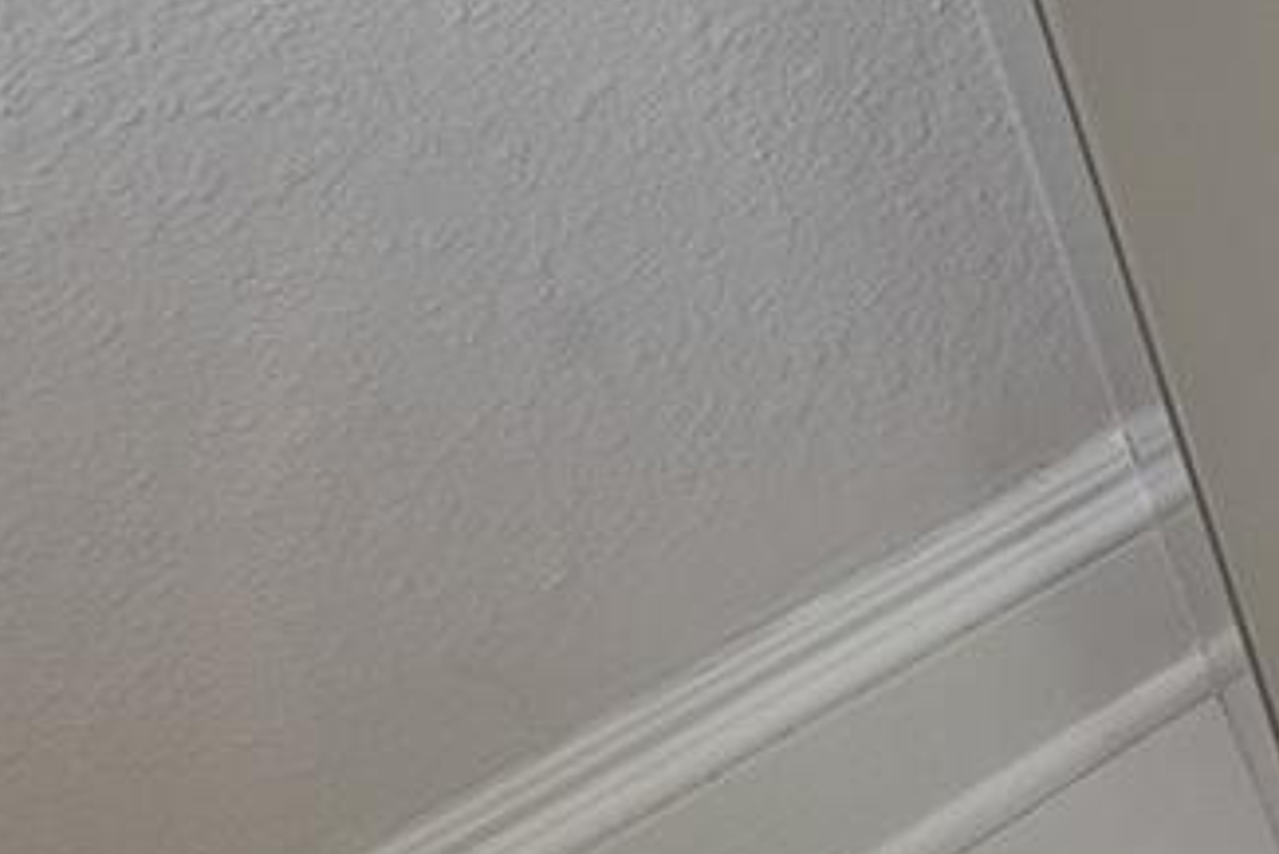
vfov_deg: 17.1
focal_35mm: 59
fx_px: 2097
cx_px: 2393
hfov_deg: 20.8
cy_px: -834
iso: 1000
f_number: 8
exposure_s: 1/30
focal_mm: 12
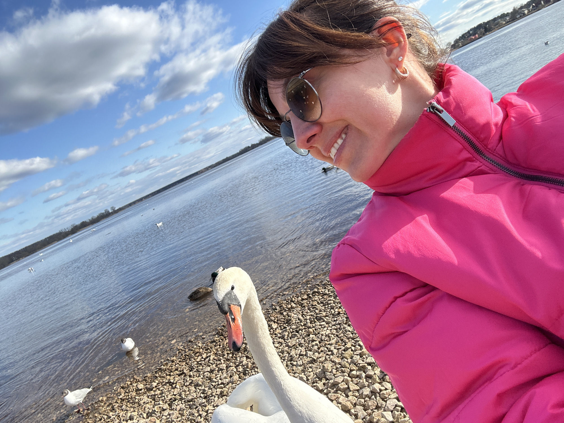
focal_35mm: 23
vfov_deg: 58.9
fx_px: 375
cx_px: 282
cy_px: 212
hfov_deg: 73.9
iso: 25
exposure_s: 1/614
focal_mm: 2.69
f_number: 1.9
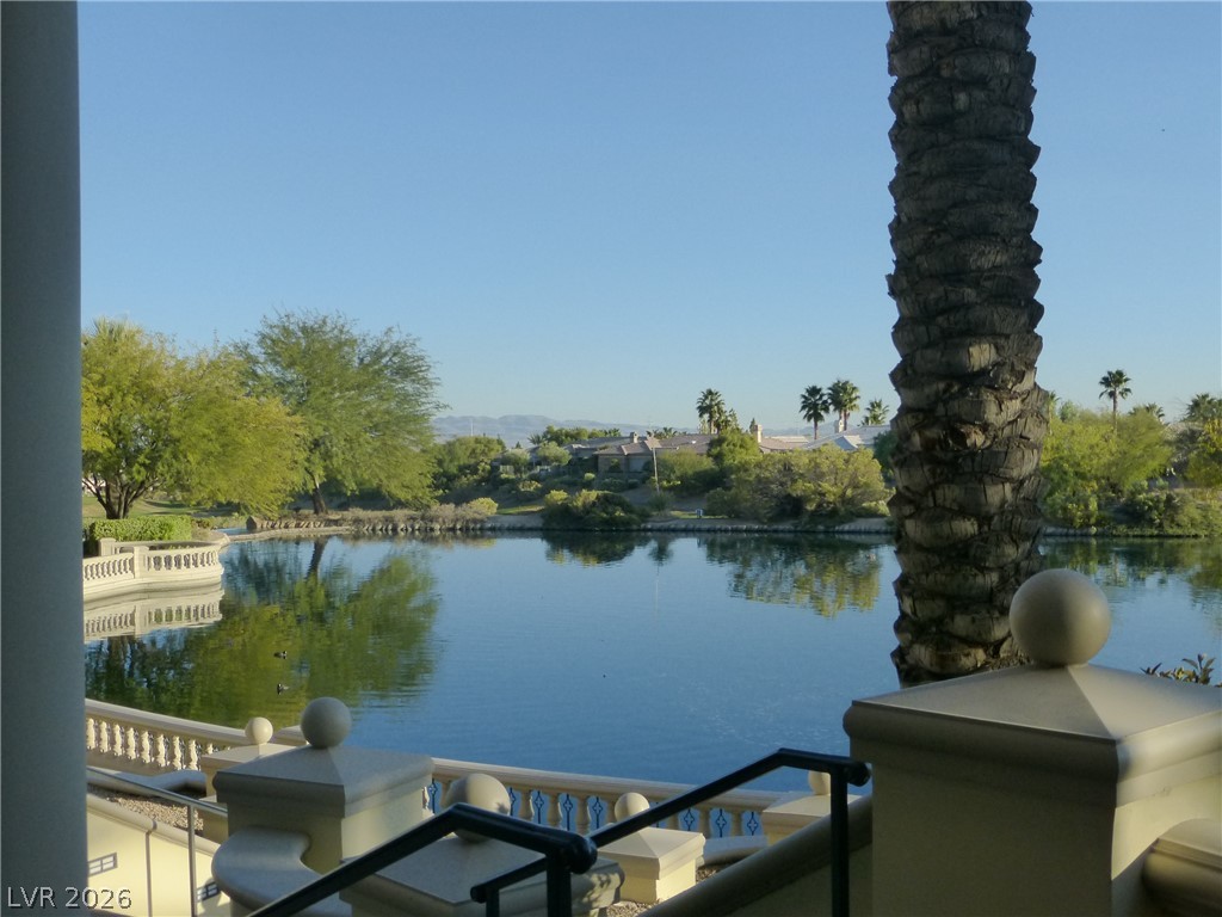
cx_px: 611
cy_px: 458
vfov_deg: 33.6
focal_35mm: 43
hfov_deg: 43.9
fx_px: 1518
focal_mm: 7.4
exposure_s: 1/1000
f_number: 3.9
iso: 200
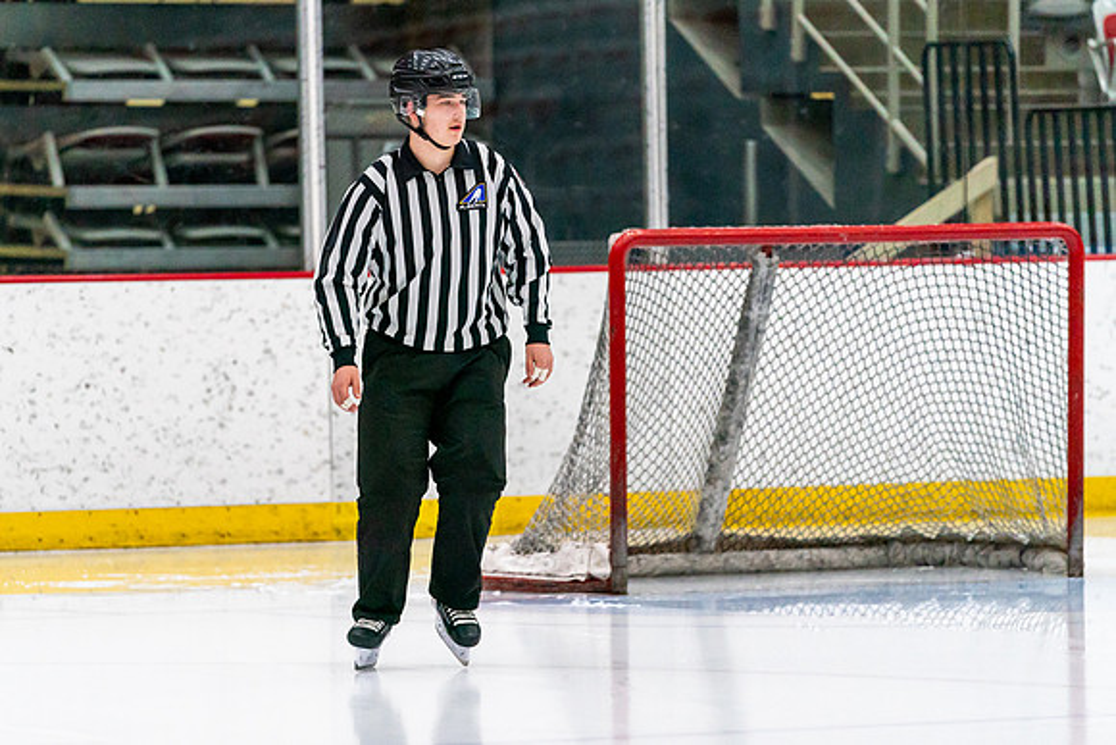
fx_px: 8322
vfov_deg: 5.1
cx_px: 409
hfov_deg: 7.7
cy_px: 379
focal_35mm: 268
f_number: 2.8
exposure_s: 1/1250
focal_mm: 200
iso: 3200
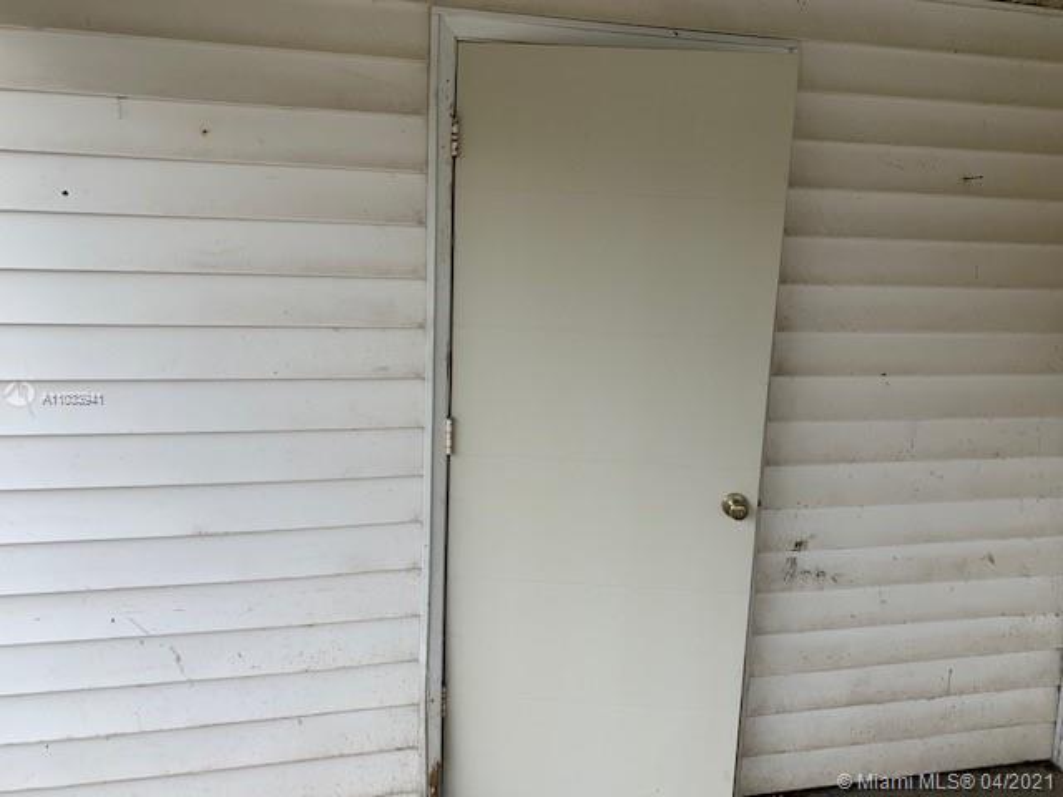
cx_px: 532
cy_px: 398
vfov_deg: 53.1
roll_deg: -2.1
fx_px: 798
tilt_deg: -8.6
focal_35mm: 26
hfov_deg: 67.3
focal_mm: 4.25
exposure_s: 1/495
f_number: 1.8
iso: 25
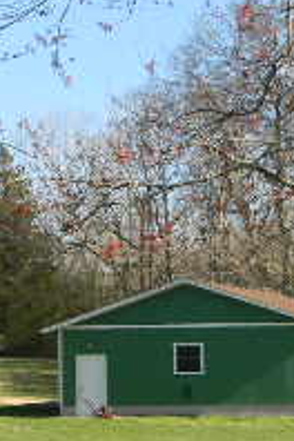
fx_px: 1690
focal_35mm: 138
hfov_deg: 9.6
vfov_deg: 14.8
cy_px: 361
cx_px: 459
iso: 80
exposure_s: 1/410
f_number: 3.8
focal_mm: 7.3
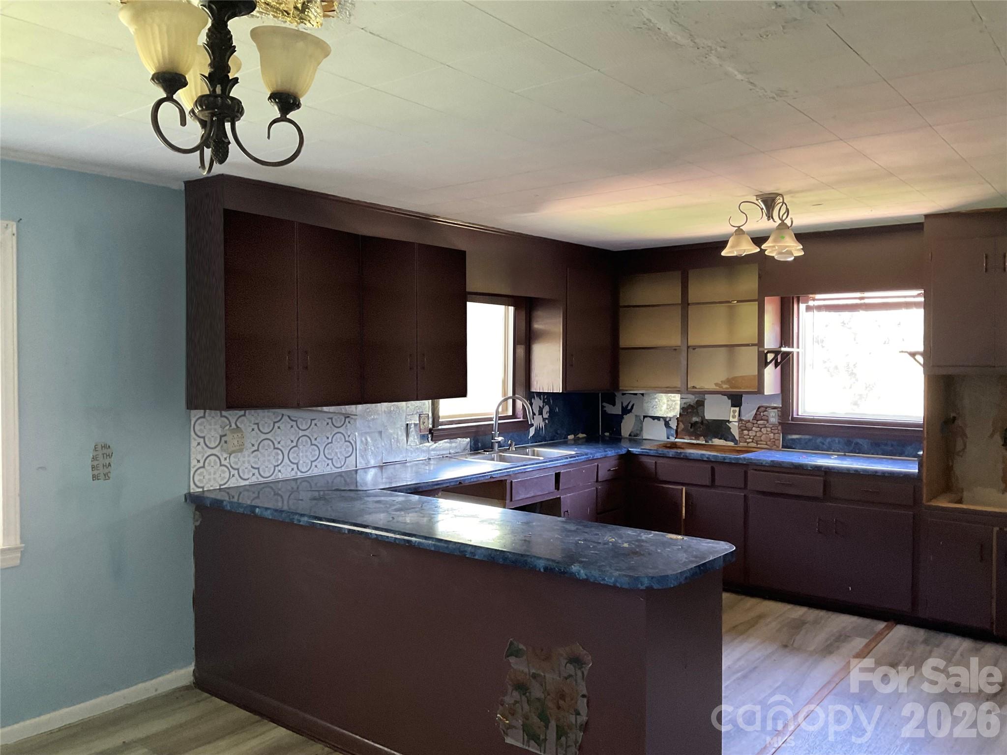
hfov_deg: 61.7
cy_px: 378
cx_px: 504
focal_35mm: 29
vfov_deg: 48.2
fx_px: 844
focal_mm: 3
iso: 200
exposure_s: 1/40
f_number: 1.8
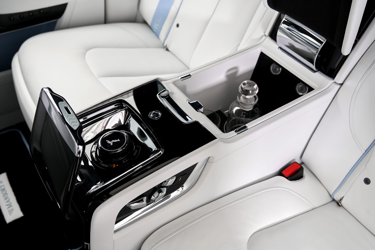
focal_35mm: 36
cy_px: 125
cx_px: 188
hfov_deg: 53.1
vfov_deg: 36.9
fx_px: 375
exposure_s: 1/50
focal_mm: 36
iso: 400
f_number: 5.6
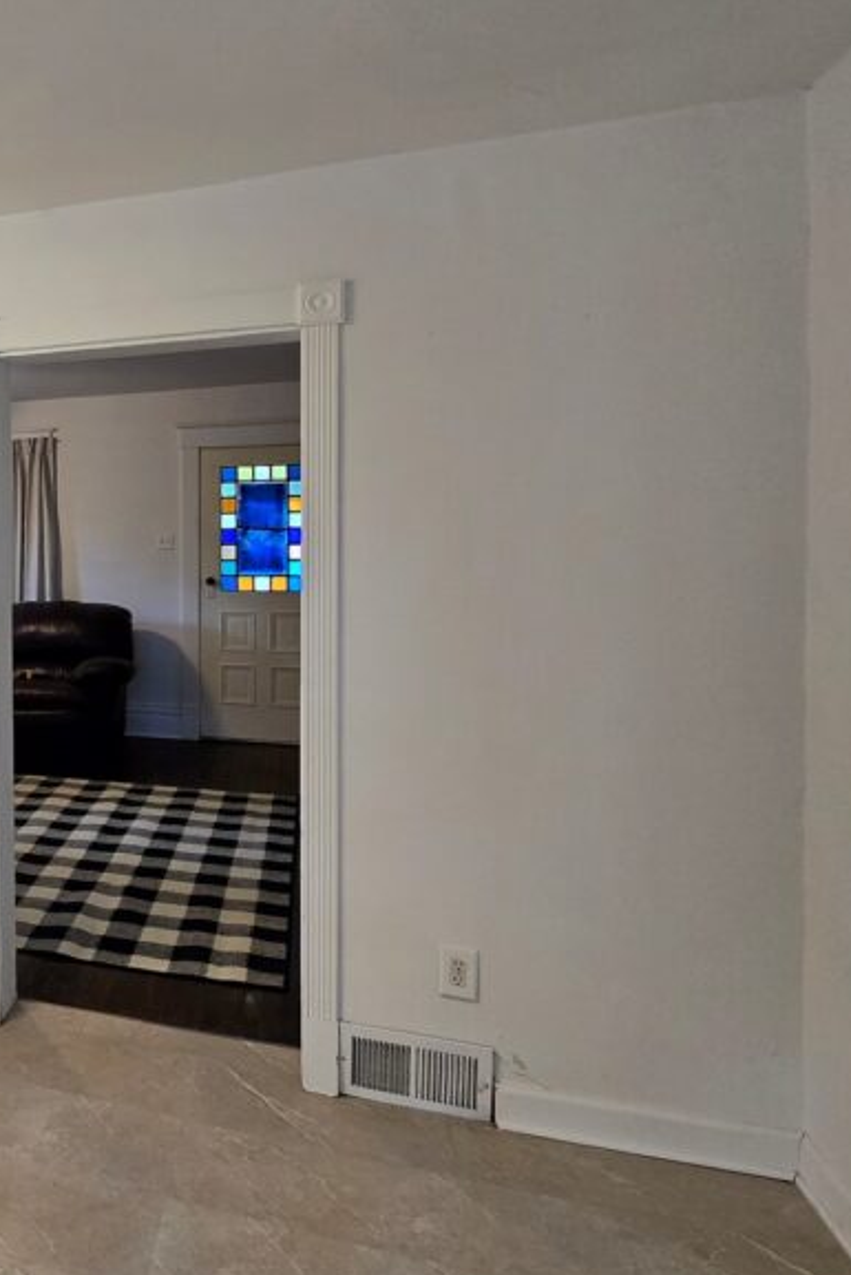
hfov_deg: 40.8
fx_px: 886
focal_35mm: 25
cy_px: 561
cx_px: -94
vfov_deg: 71.2
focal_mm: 2.2
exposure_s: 1/60
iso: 125
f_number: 2.2
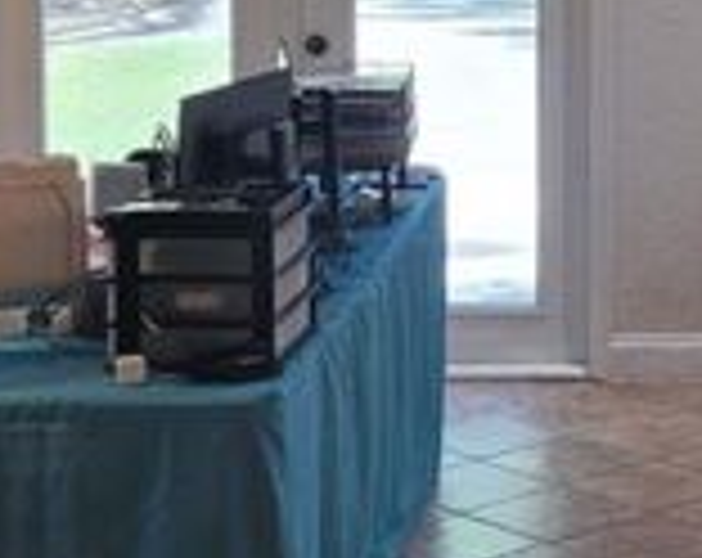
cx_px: 790
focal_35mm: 115
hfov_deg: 16.2
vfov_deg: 13.3
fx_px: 2383
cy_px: 72
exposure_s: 1/120
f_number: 1.8
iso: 200
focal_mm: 5.4
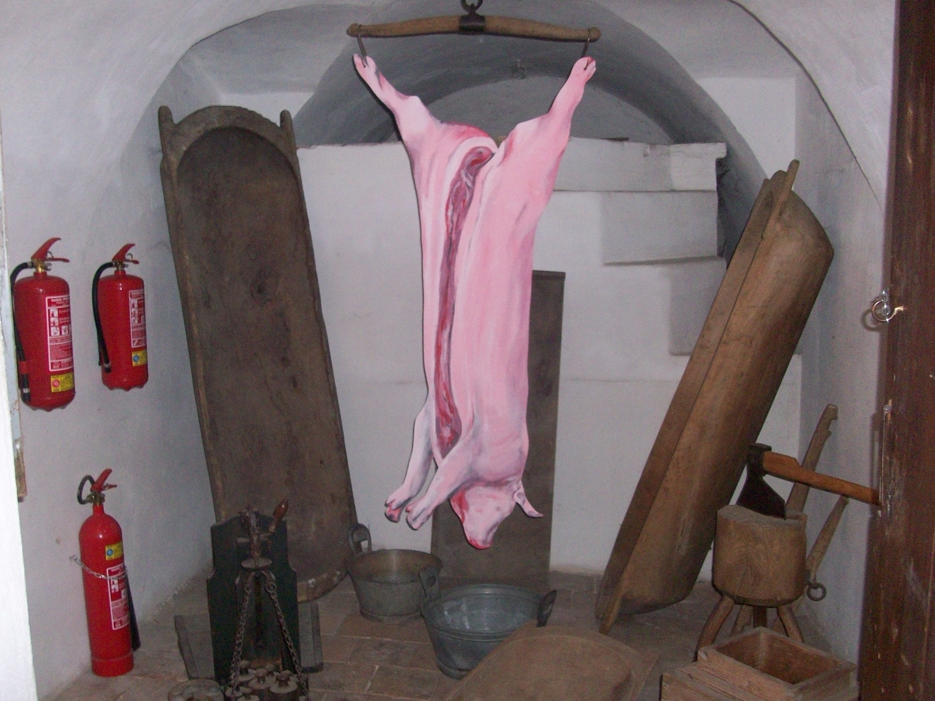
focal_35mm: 34
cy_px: 350
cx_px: 468
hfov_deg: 54.0
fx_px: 918
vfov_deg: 41.8
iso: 200
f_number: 2.8
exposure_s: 1/60
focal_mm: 5.7
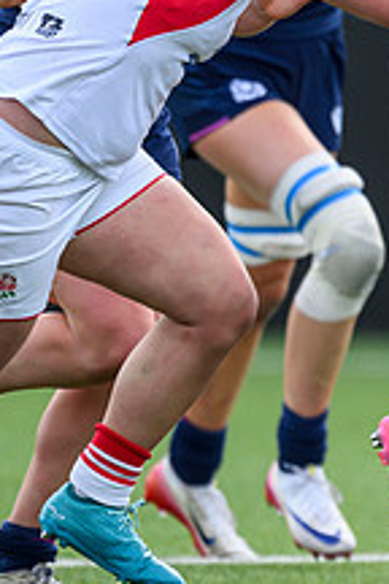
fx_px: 30891
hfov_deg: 0.7
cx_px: 535
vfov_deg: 1.1
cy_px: 35
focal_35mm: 1906
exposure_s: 1/1600
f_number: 4
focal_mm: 560
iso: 500
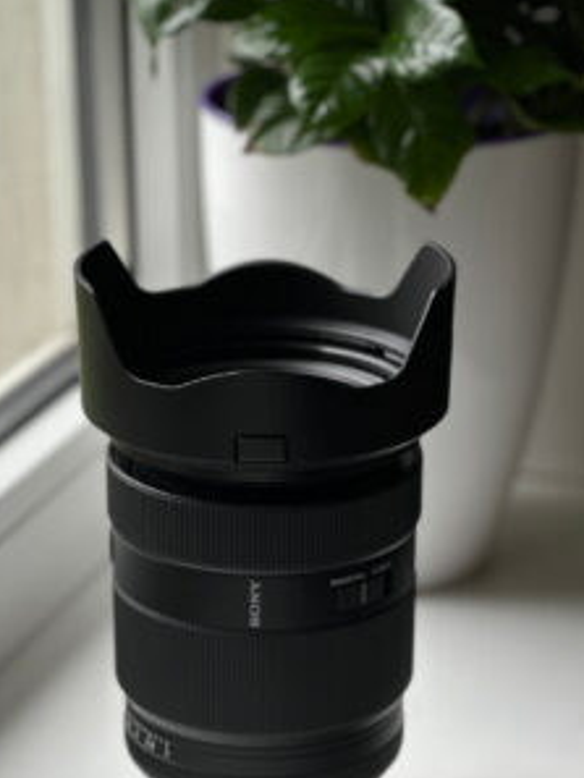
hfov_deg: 13.6
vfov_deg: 18.0
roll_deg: +0.2
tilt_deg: -21.3
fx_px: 2450
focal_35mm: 109
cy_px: 519
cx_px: 258
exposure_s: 1/121
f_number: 2.8
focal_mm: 9
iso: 40
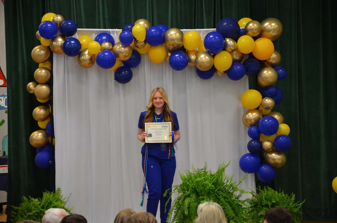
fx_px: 1401
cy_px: 112
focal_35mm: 150
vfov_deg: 9.1
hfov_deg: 13.7
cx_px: 168
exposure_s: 1/30
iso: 900
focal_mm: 100
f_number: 5.6
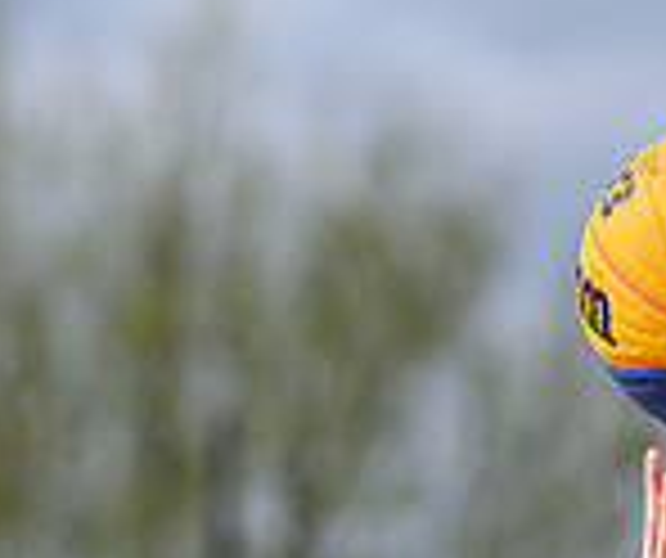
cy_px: 904
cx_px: 644
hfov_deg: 3.3
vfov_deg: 2.8
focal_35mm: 569
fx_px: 11426
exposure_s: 1/5000
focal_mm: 135
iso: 400
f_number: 3.5
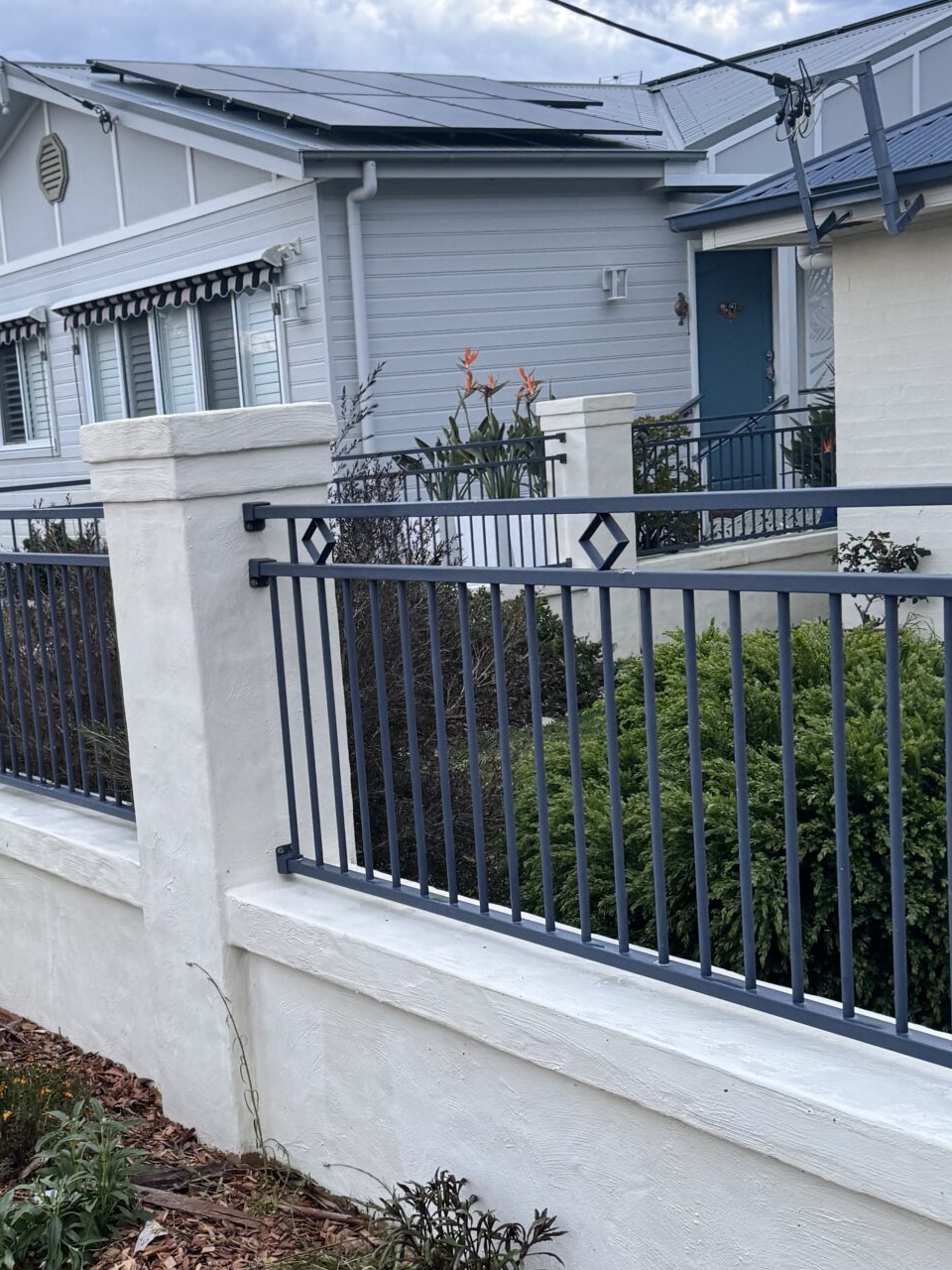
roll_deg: +6.2
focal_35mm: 48
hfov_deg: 29.9
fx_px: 1760
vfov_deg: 39.5
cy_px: 748
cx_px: 265
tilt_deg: -8.6
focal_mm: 6.76
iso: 160
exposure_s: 1/121
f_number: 1.78
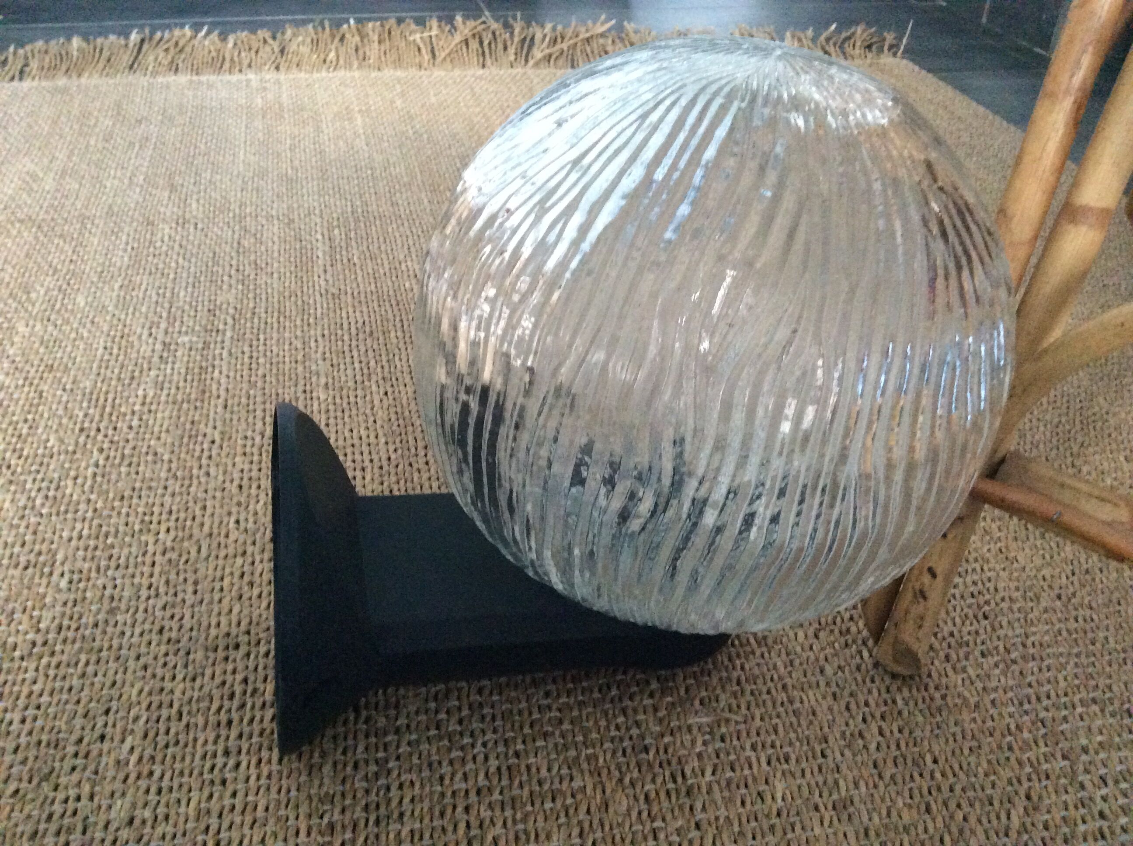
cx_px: 566
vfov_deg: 44.1
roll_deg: -1.0
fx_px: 1046
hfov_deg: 56.9
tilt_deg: -34.8
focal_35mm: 32
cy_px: 423
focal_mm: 3.3
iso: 400
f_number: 2.4
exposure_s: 1/17
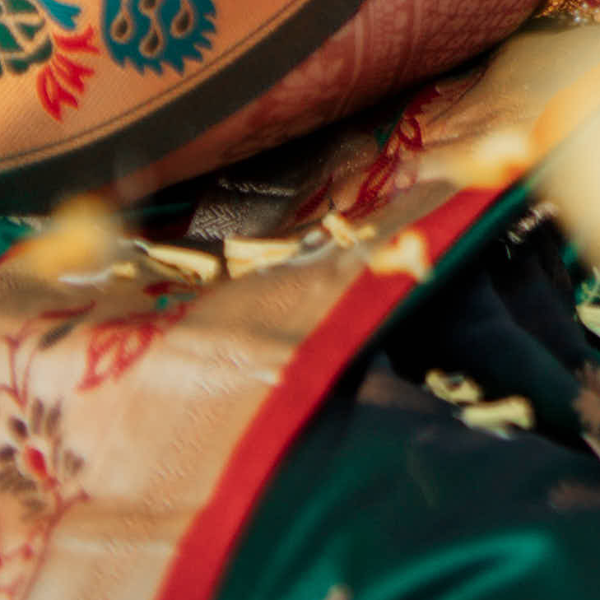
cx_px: 1677
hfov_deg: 5.8
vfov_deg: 5.8
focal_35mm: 286
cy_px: -1028
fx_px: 5608
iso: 100
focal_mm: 35
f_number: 1.4
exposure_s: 1/2000
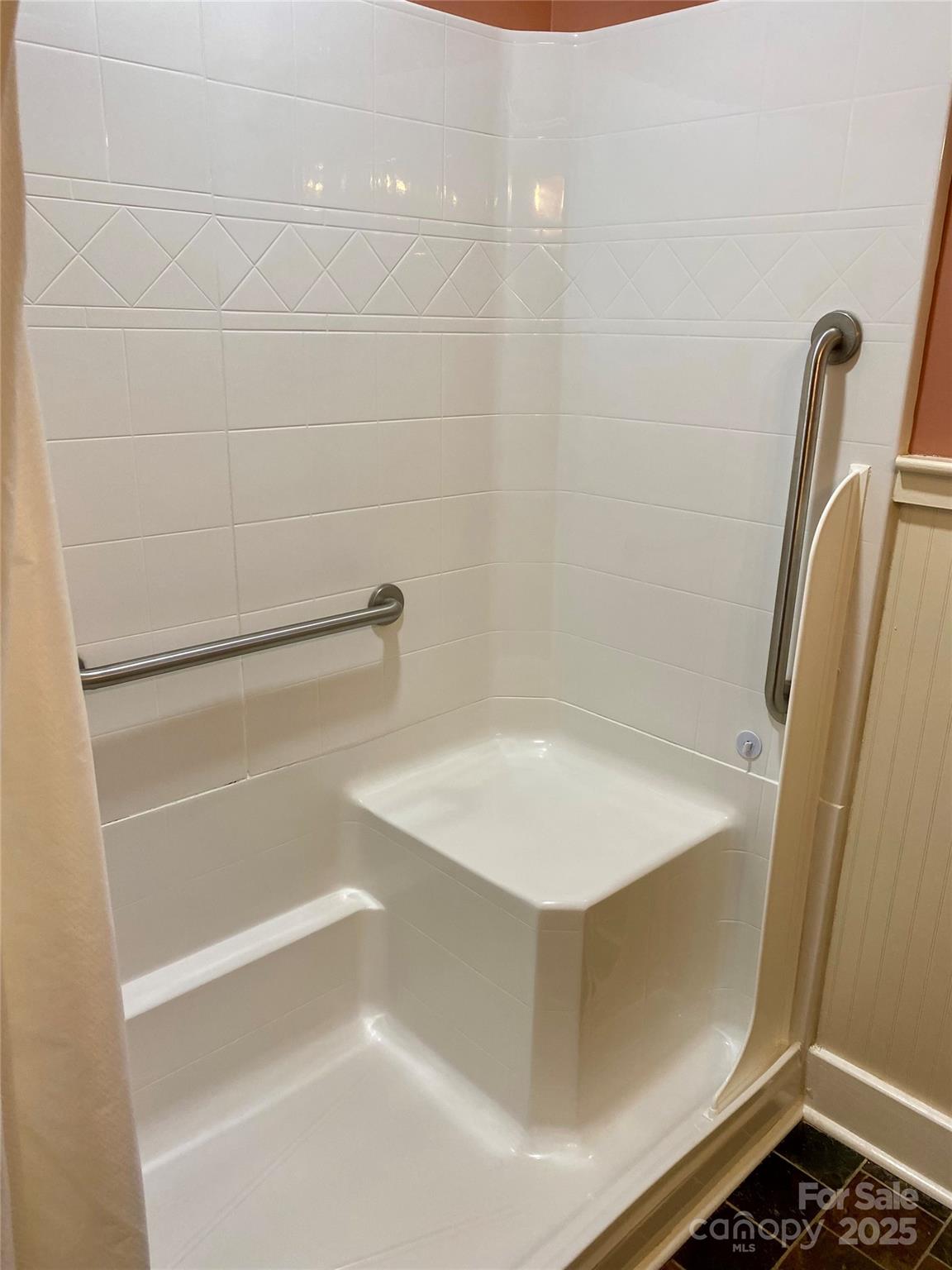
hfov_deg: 53.1
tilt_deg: -16.8
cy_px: 635
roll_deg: -1.5
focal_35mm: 26
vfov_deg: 67.3
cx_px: 476
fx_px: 953
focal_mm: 4.25
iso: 100
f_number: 1.8
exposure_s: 1/120
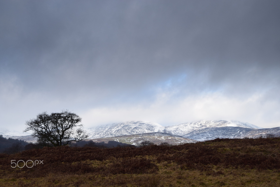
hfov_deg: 33.4
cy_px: 94
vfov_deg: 22.6
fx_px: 467
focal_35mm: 60
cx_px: 140
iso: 400
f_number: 10
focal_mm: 40
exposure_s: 1/200
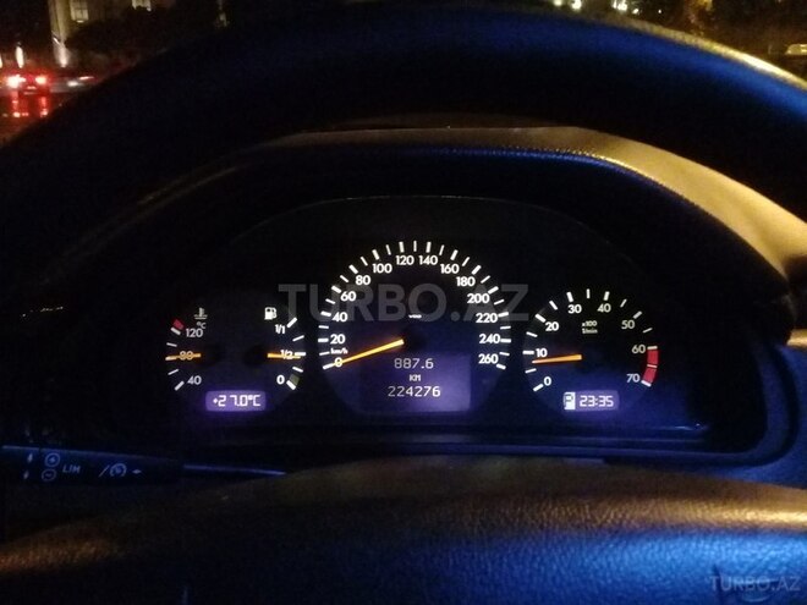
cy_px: 302
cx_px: 404
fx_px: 723
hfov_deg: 58.4
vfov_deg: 45.4
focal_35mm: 31
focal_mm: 3.3
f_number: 2.2
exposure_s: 1/17
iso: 1250
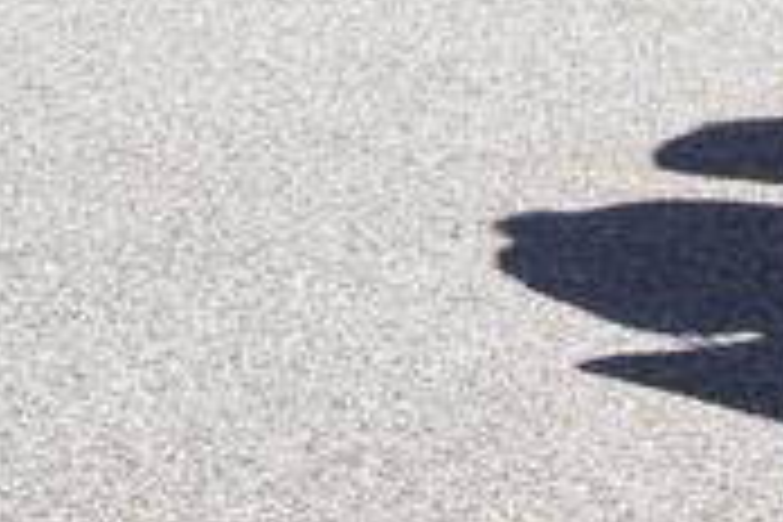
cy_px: -742
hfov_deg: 8.6
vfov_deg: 5.7
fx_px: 5067
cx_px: 1292
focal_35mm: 233
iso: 100
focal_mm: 30
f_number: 10
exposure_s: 1/125
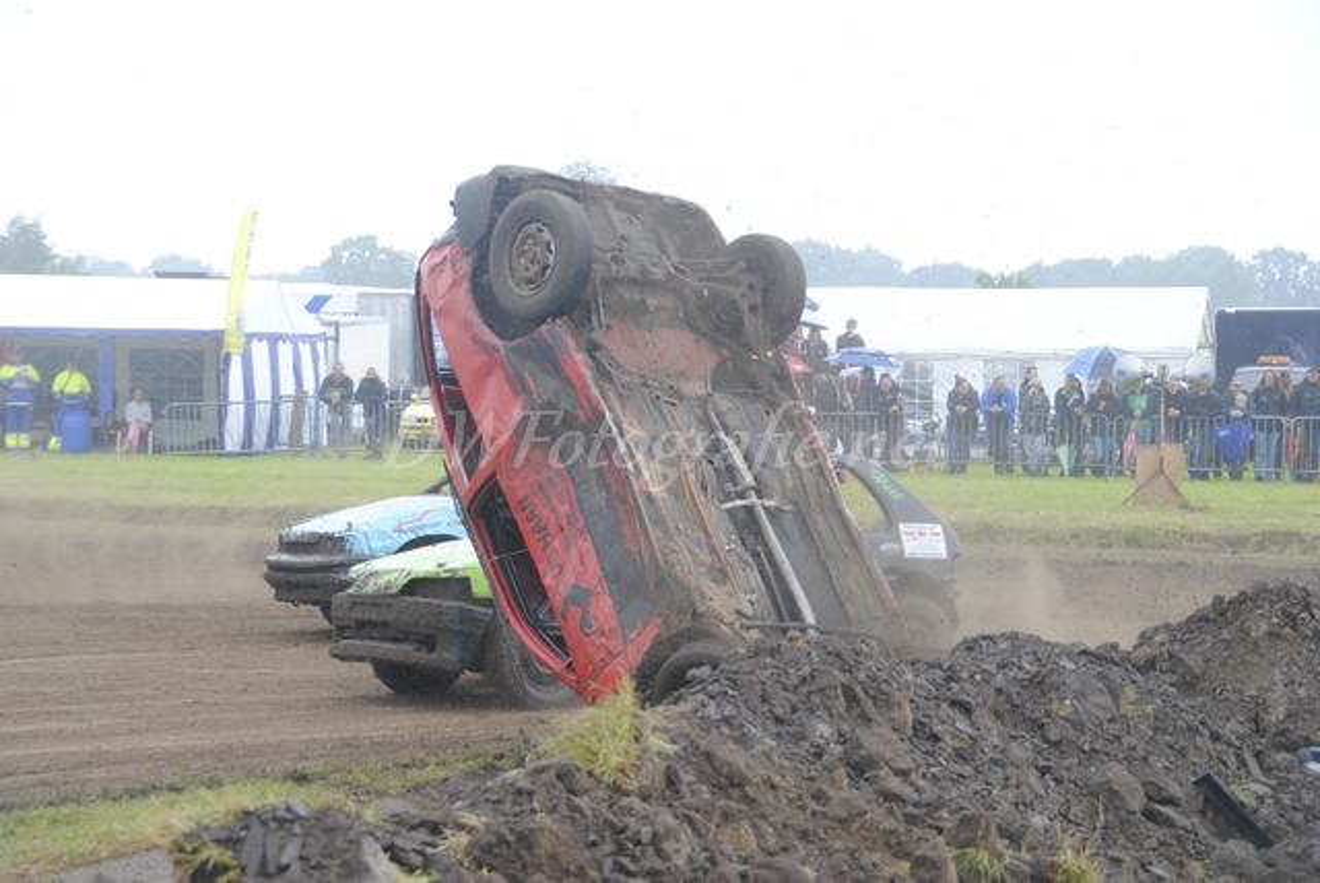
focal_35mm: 135
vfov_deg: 10.2
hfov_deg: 15.2
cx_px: 660
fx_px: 4954
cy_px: 442
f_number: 5.3
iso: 800
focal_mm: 90
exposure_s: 1/500
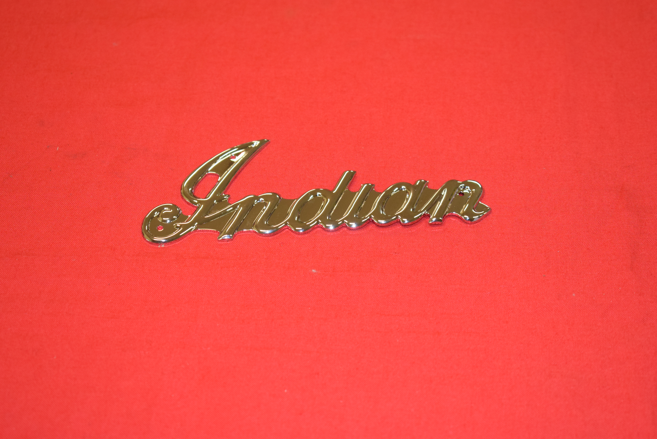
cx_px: 328
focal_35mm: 82
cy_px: 220
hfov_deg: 24.6
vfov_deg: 16.6
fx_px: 1506
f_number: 5.6
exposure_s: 1/80
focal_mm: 55
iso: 1250
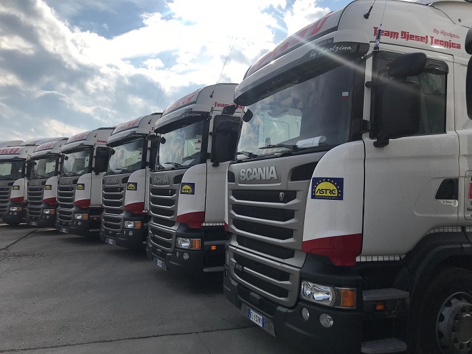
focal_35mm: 28
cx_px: 236
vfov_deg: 49.7
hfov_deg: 63.4
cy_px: 177
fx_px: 382
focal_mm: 3.99
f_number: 1.8
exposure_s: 1/6410
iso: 20
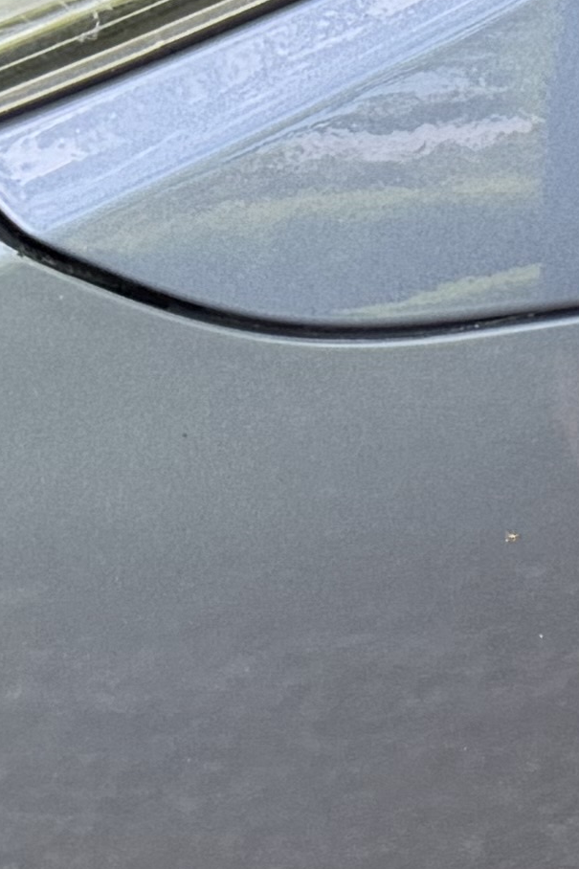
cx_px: 2085
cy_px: 558
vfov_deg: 13.1
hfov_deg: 7.1
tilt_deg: -43.0
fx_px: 3789
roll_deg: -1.1
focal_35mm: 157
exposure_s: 1/165
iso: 80
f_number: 1.78
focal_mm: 6.76
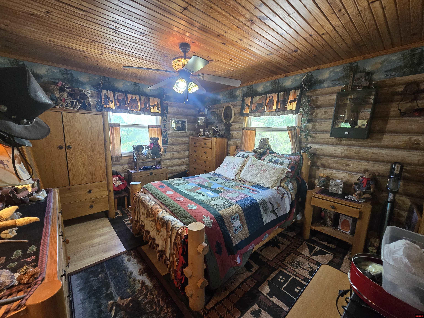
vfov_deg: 89.9
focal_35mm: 13
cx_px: 212
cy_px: 159
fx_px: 159
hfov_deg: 106.2
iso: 320
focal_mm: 2.2
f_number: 2.2
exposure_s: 1/60
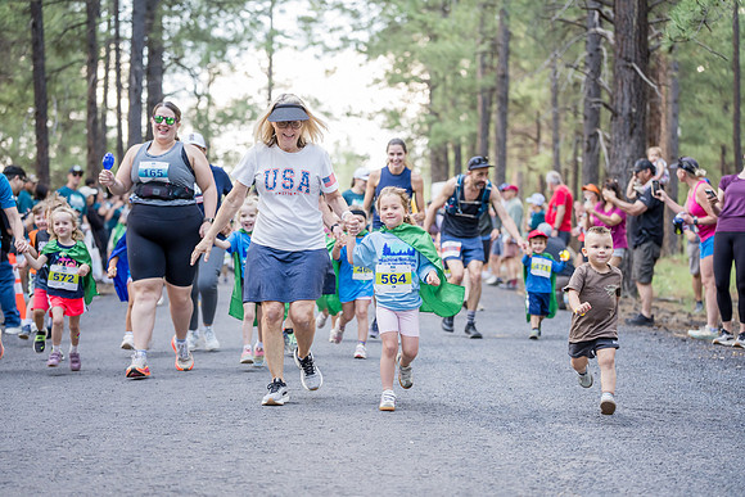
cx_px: 372
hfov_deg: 21.5
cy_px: 248
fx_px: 1964
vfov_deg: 14.4
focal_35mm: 95
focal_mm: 94.9
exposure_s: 1/640
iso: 1250
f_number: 2.8
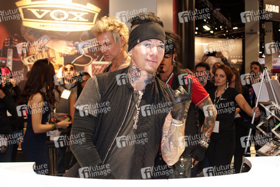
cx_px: 140
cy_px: 94
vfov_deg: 36.9
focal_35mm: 36
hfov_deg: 53.1
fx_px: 280
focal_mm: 24
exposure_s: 1/160
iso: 1250
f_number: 4.5
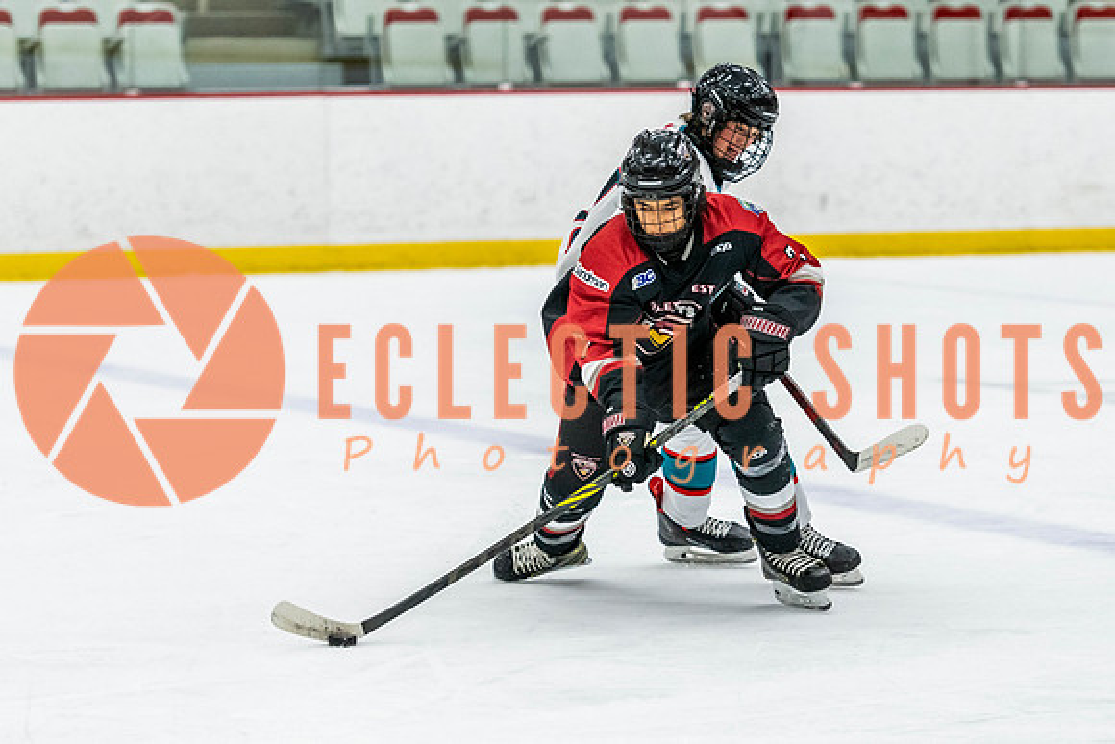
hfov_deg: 11.7
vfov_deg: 7.8
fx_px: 5452
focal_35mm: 176
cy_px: 377
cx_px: 754
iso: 3200
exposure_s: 1/640
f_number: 2.8
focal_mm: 120
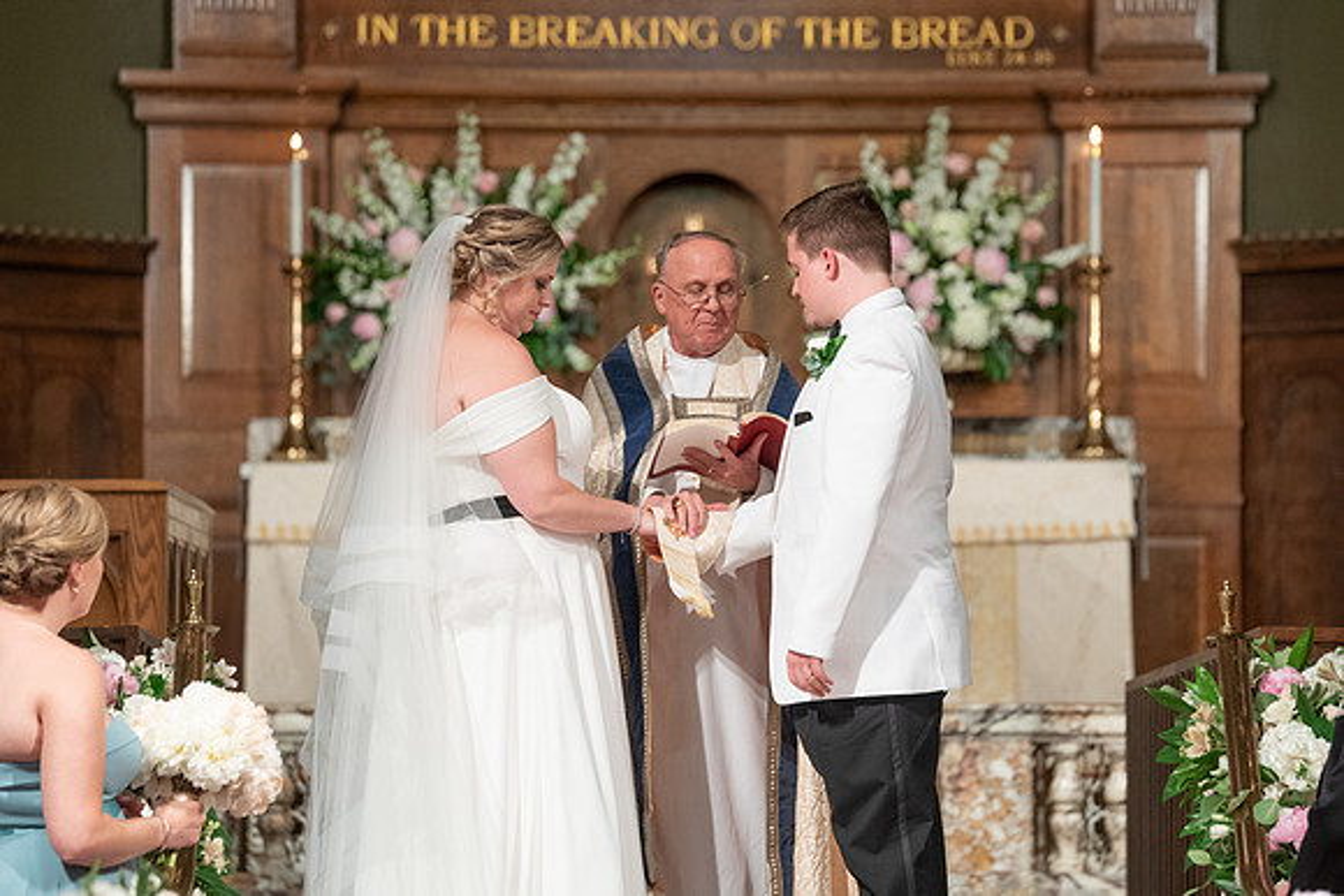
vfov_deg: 6.2
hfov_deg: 9.3
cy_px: 413
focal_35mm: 221
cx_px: 746
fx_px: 8254
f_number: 4
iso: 2000
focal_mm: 198
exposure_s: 1/100
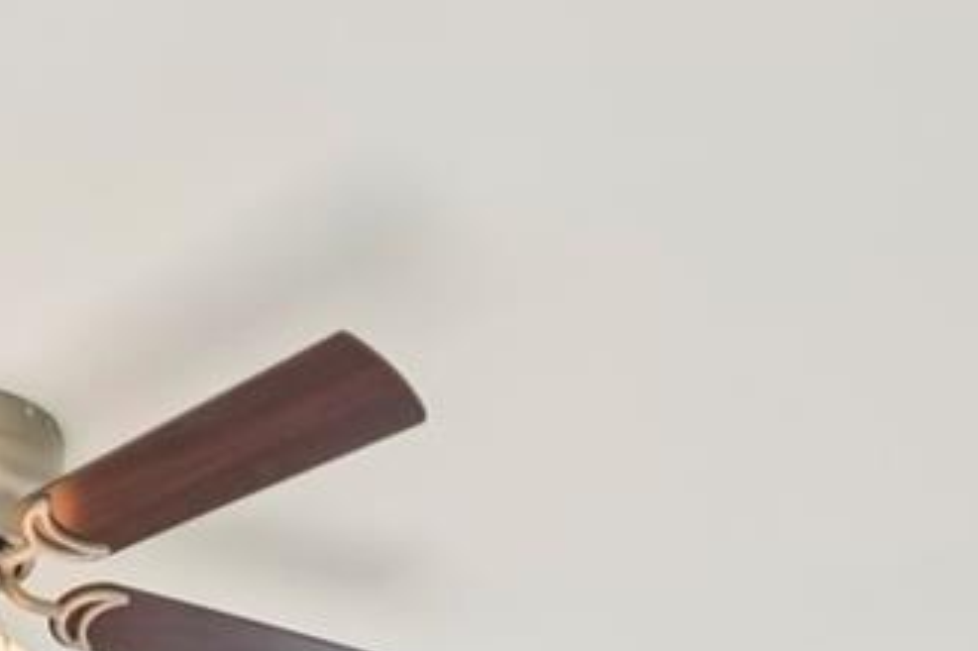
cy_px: 1555
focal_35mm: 73
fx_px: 1982
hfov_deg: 26.2
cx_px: -6
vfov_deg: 13.6
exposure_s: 1/100
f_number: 8
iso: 800
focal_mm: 10
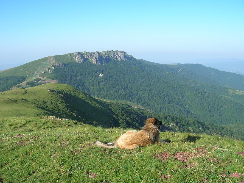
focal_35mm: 34
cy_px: 92
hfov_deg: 53.9
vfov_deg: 41.8
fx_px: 240
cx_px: 122
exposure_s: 1/213
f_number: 4.9
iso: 50
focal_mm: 5.7
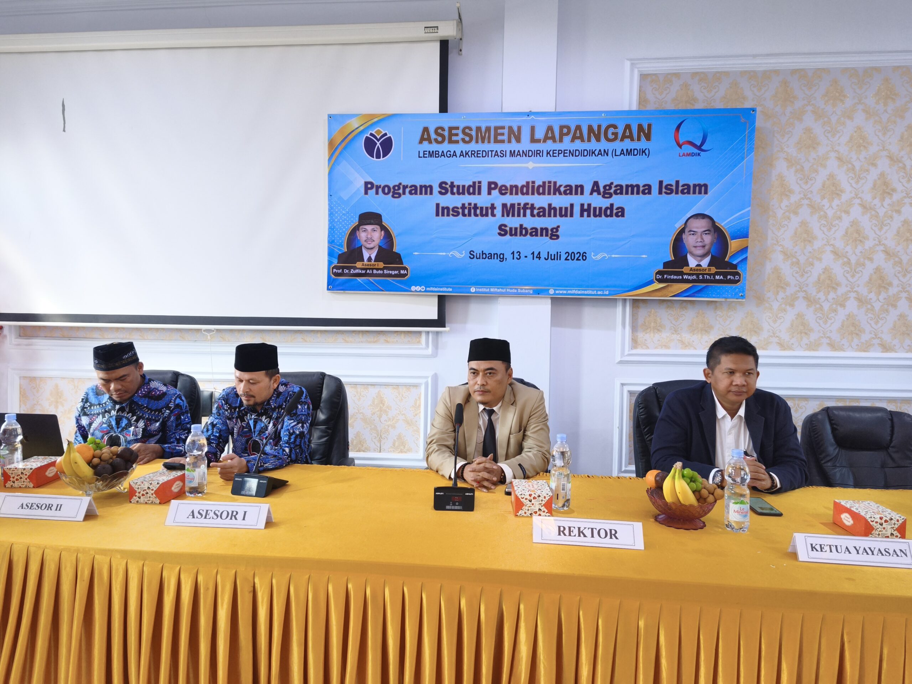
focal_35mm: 23
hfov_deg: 73.9
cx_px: 456
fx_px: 606
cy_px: 342
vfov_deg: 58.9
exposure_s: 1/100
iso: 400
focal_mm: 5.35
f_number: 1.7
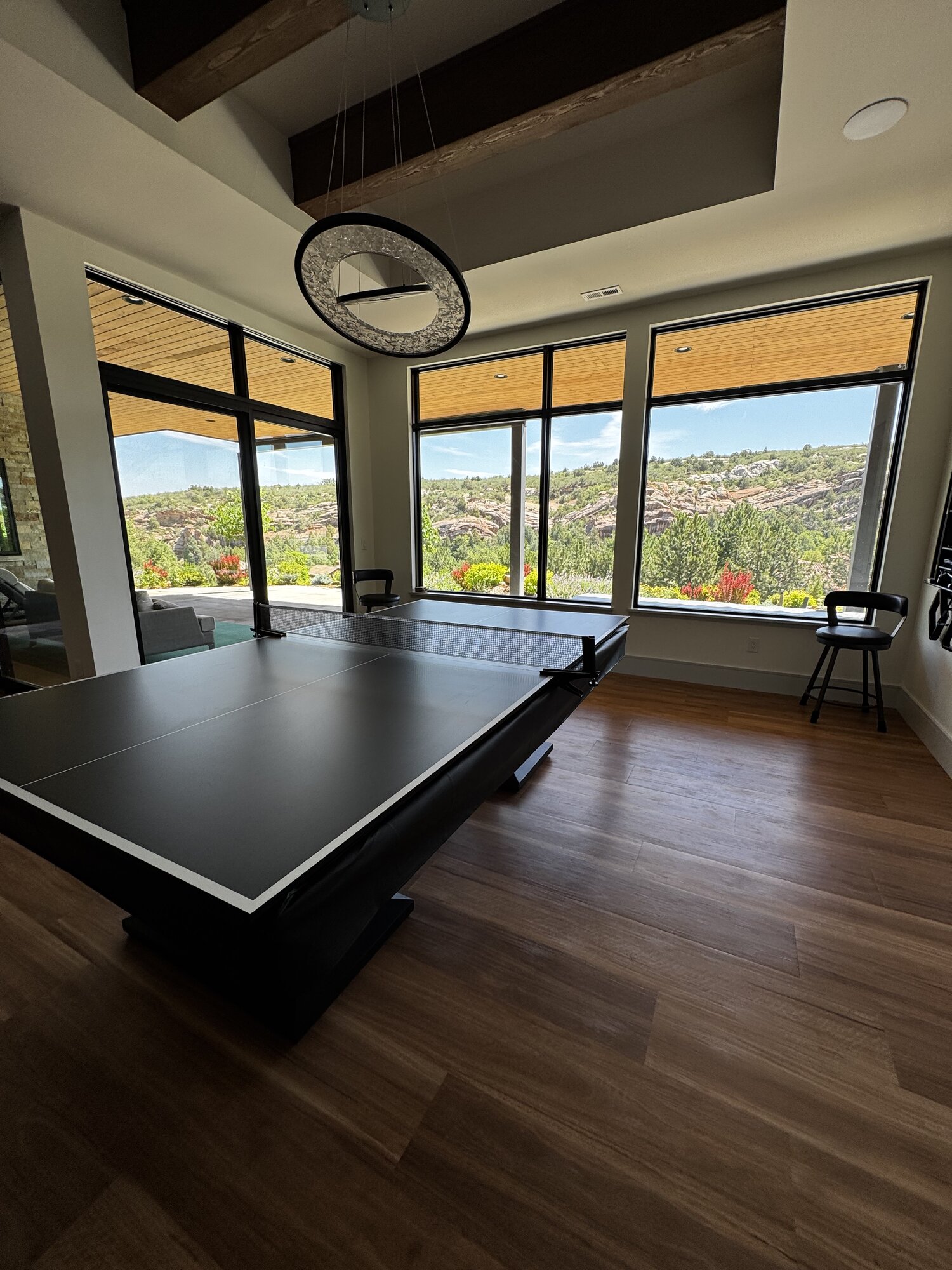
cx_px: 476
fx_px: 513
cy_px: 635
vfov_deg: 102.1
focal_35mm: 14
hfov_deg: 85.7
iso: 40
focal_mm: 2.22
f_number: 2.2
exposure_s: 1/178
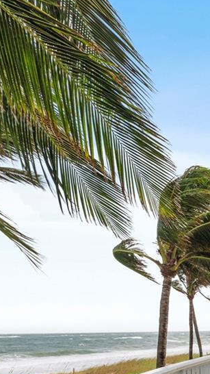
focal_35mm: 46
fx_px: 456
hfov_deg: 21.9
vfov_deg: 42.3
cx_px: 309
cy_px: 306
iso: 160
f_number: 10
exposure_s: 1/13
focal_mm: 10
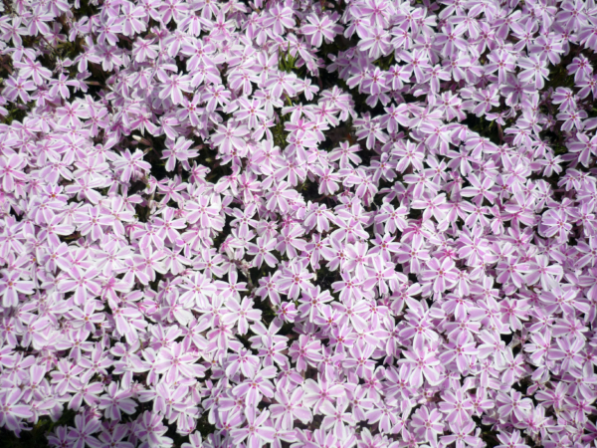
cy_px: 224
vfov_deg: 42.9
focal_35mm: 33
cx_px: 298
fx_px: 569
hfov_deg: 55.4
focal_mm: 5.5
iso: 100
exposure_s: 1/500
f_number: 8
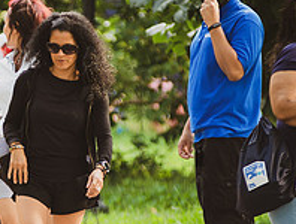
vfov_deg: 2.3
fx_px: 5638
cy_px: 154
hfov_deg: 3.0
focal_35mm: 657
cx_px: -76
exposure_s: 1/400
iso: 500
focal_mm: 185
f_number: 4
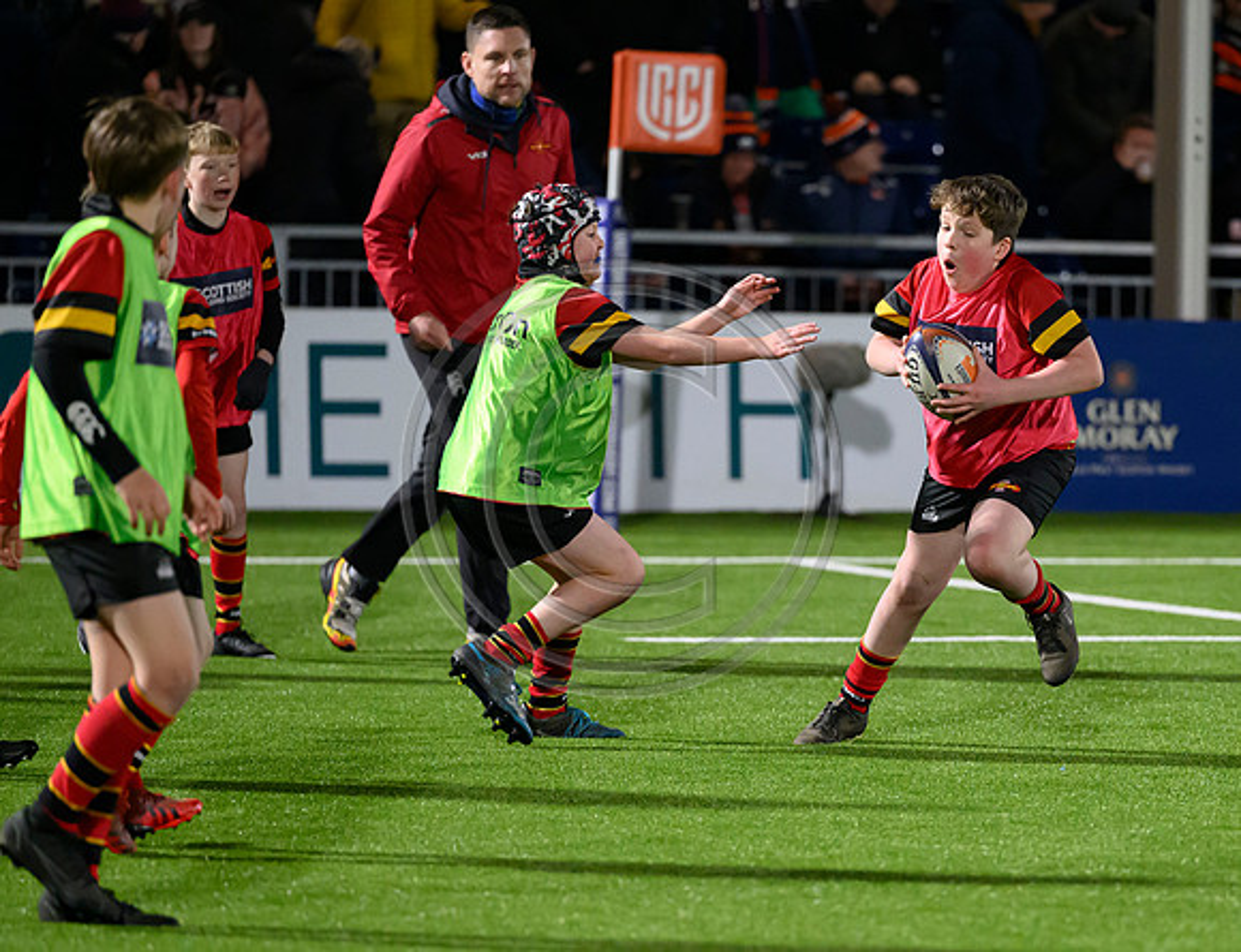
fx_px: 10594
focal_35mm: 293
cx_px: 935
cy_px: 601
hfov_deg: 6.7
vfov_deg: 5.1
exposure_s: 1/1250
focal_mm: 200
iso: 6400
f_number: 3.2
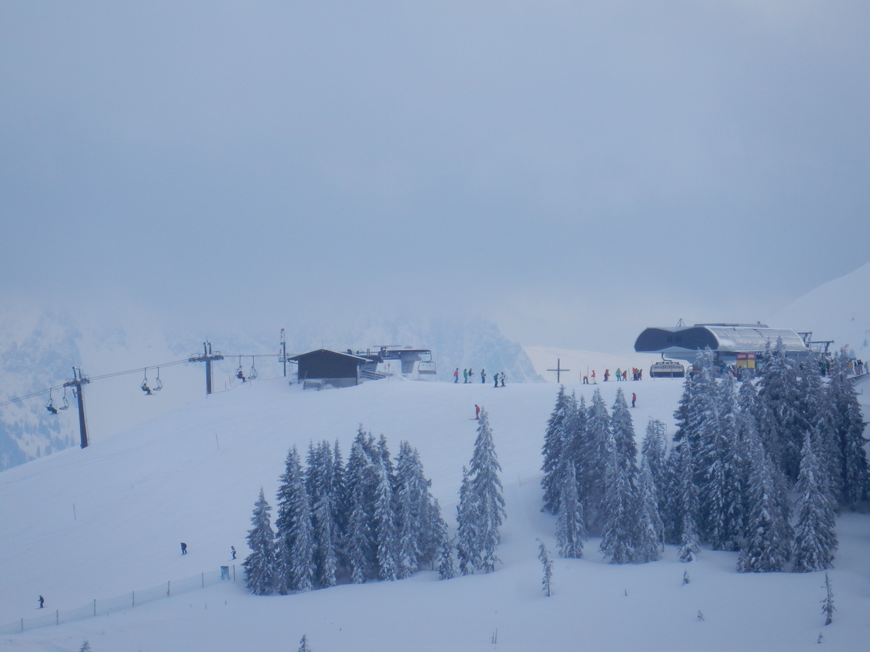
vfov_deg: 2.8
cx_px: 435
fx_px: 13371
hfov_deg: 3.7
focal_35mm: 532
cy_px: 326
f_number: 6.4
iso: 125
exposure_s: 1/500
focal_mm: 94.9
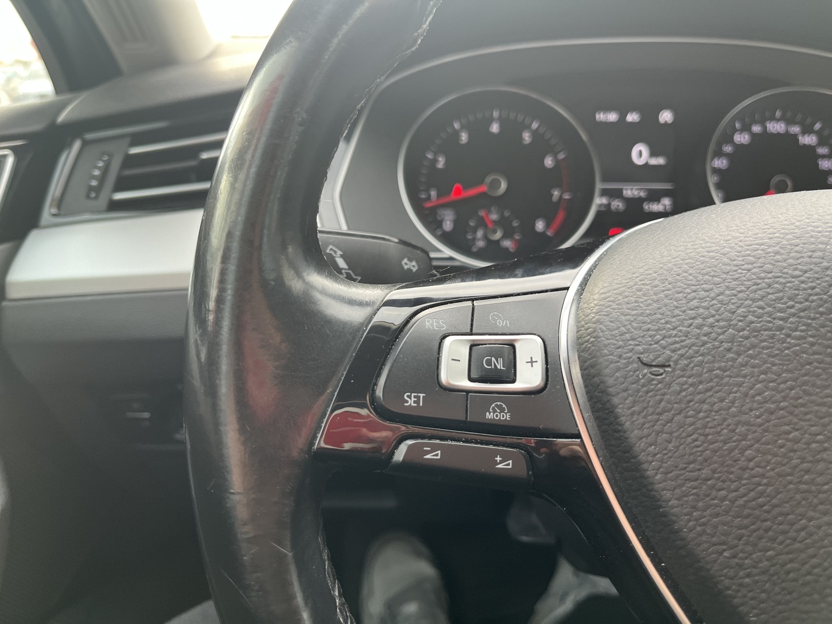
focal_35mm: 26
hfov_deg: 67.3
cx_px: 416
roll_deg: +4.9
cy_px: 312
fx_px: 625
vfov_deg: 53.1
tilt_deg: -22.8
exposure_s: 1/122
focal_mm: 5.1
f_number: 1.6
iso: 100
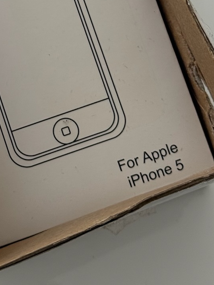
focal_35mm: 137
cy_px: -69
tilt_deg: -70.5
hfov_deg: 10.7
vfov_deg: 13.9
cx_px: -4
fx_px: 1130
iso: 50
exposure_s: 1/215
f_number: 1.78
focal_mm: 6.76
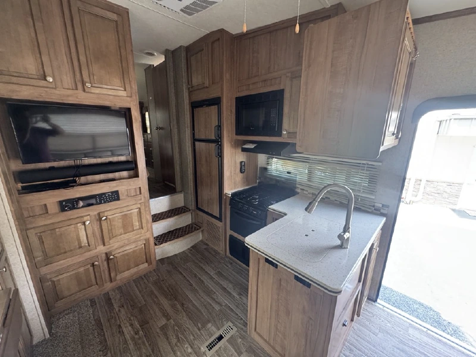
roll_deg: -0.9
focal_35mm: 14
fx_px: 193
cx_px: 238
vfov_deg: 85.7
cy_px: 178
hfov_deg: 102.1
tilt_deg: -13.1
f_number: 2.2
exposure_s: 1/96
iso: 320
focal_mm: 2.22
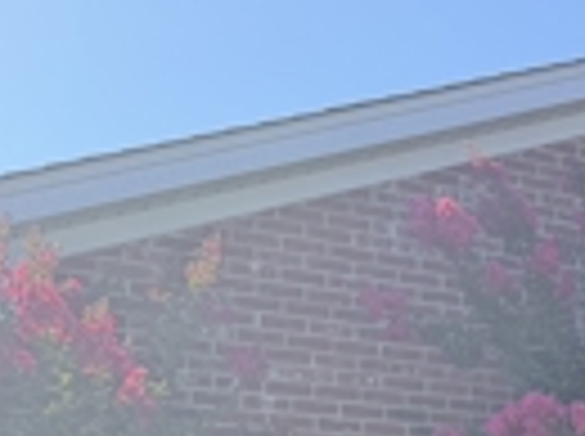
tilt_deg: +0.1
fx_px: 1248
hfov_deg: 24.0
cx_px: 702
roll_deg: -0.2
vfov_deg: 18.2
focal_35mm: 74
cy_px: 602
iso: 100
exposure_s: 1/1250
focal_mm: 6.76
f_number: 1.78
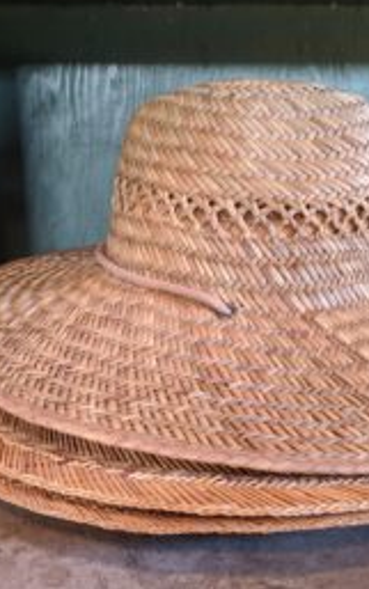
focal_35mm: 39
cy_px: 294
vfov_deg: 50.4
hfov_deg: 32.7
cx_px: 229
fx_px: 626
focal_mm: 4.44
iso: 688
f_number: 1.8
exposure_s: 1/40
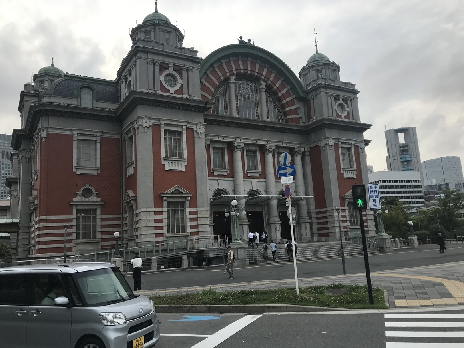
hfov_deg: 61.7
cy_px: 177
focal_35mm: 29
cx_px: 229
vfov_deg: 48.2
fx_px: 389
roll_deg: +3.5
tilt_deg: +11.4
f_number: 1.8
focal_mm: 3.99
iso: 20
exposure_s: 1/1064
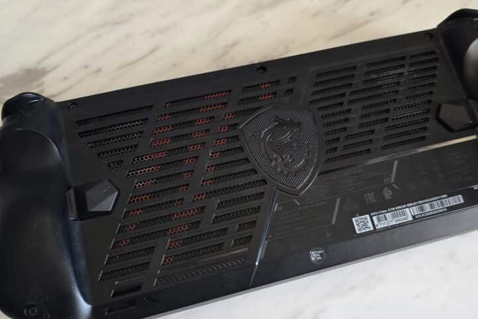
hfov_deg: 55.5
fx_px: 451
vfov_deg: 38.8
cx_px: 281
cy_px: 175
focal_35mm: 34
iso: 400
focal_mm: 6.3
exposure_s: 1/120
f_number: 1.7
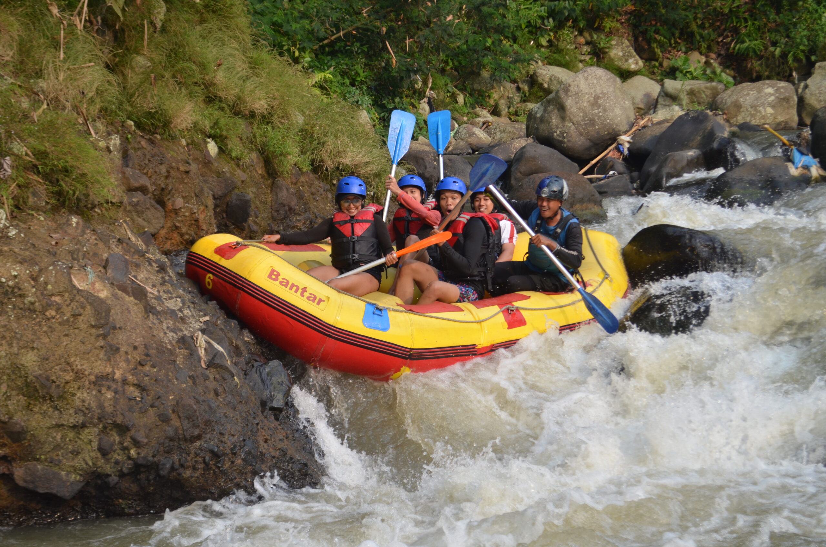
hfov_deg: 24.7
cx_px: 413
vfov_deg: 16.5
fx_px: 1889
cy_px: 274
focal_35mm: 82
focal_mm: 55
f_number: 6.3
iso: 200
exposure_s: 1/320
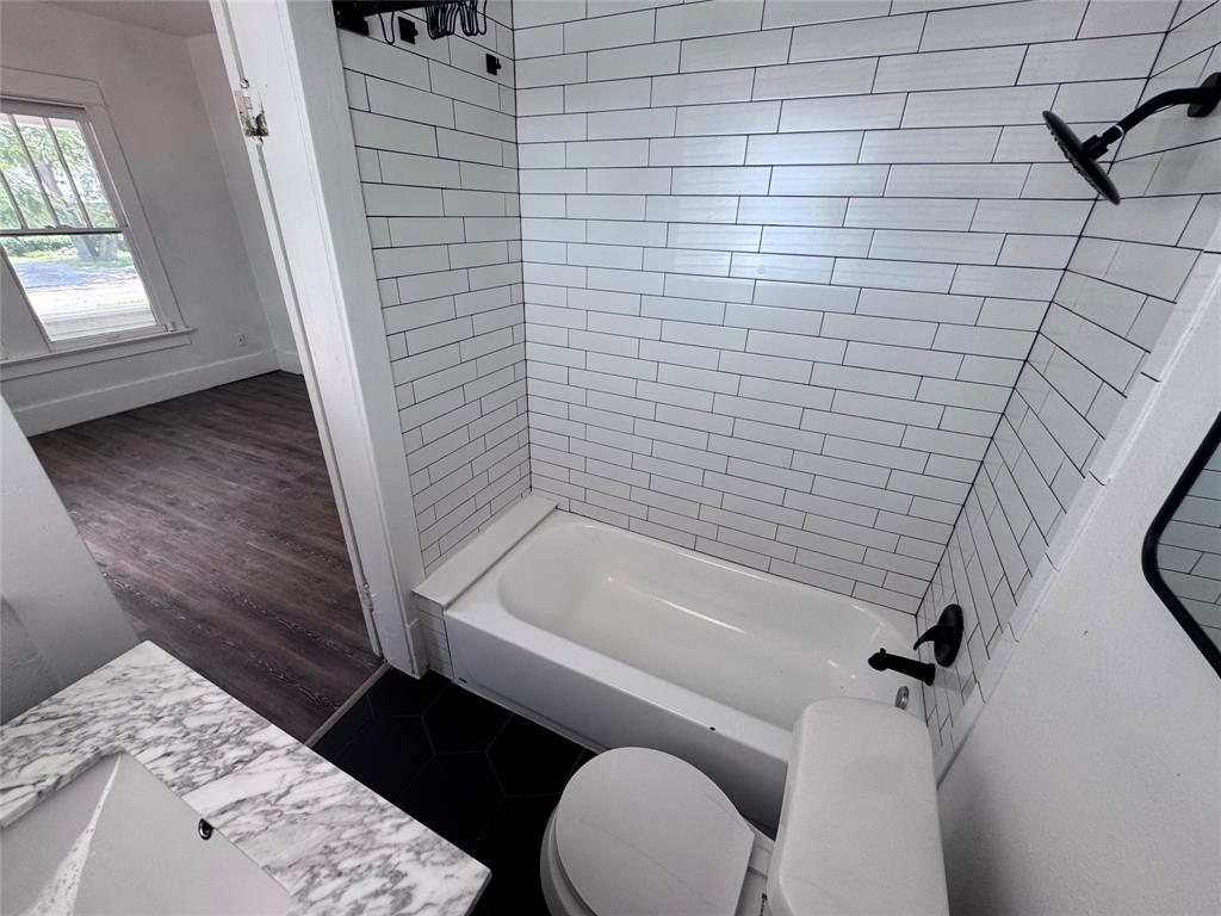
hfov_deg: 102.1
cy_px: 458
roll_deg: -1.6
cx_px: 610
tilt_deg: -27.1
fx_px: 494
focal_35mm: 14
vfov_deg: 85.7
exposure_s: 1/99
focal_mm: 2.22
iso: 125
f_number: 2.2
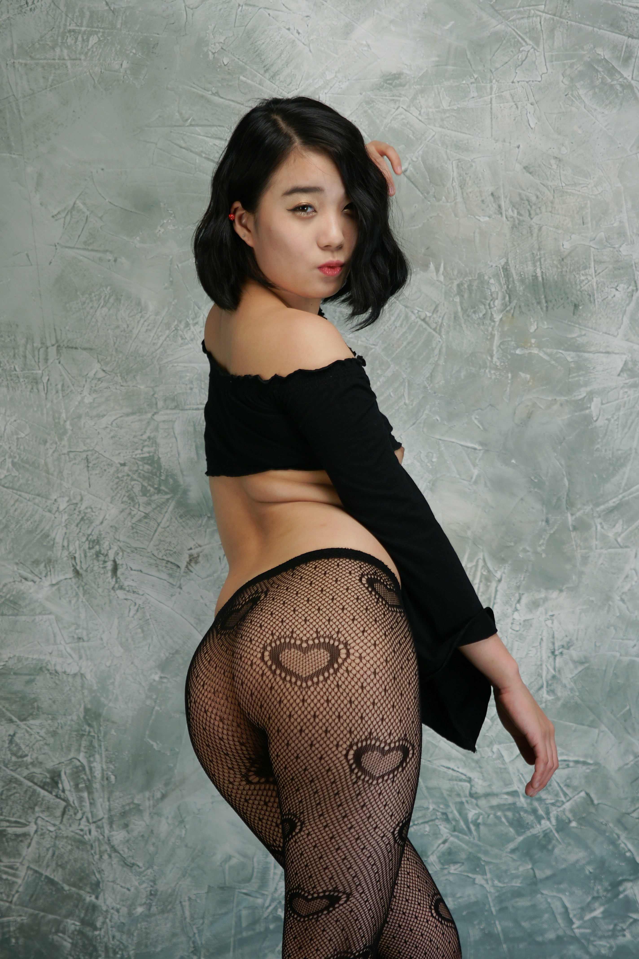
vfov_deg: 19.5
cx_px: 320
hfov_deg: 13.0
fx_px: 2795
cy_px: 480
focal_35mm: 105
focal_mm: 70
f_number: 2.8
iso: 200
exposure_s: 1/125
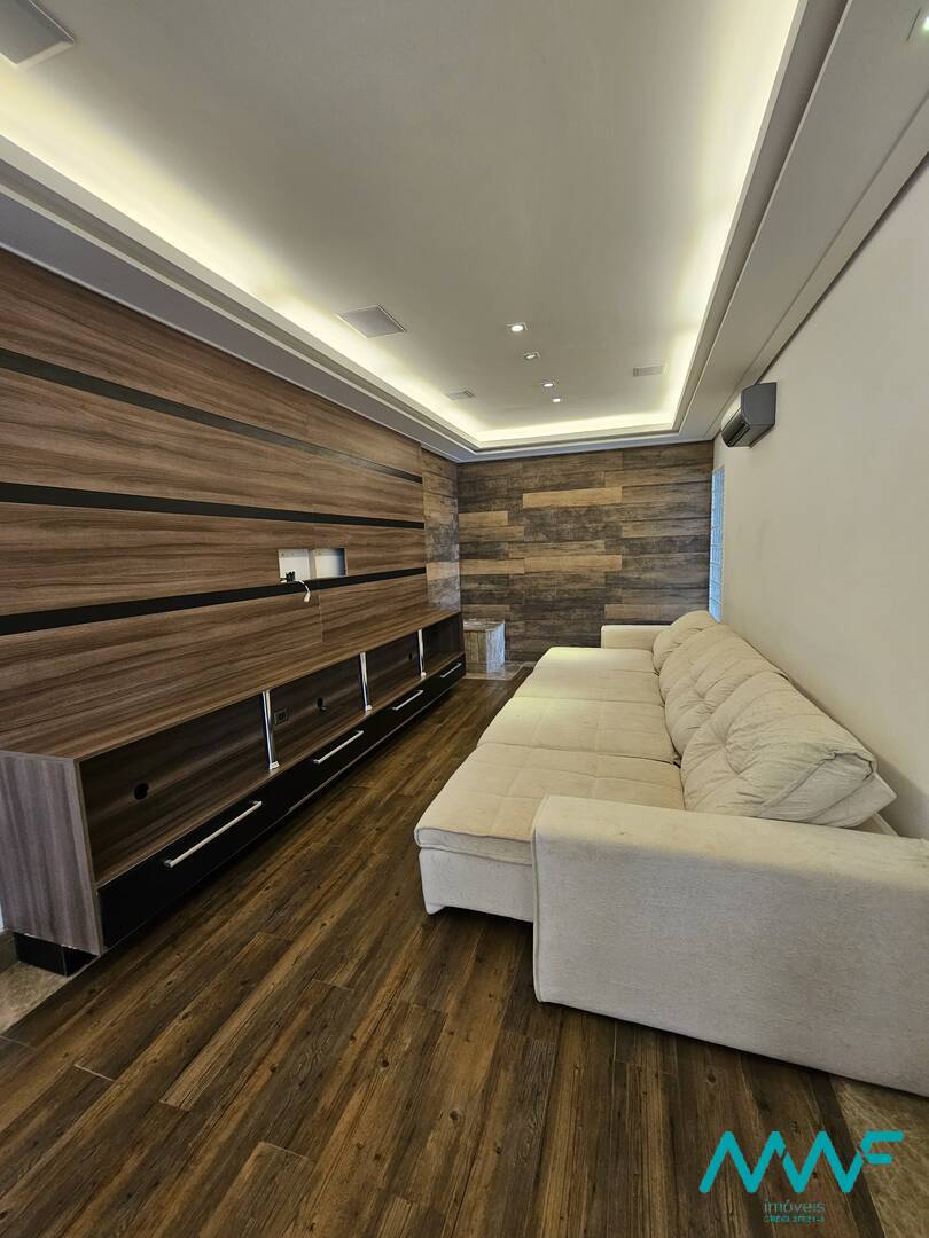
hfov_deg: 89.9
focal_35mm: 13
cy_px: 619
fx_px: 465
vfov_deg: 106.2
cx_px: 464
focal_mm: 2.2
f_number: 2.2
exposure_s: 1/60
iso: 200
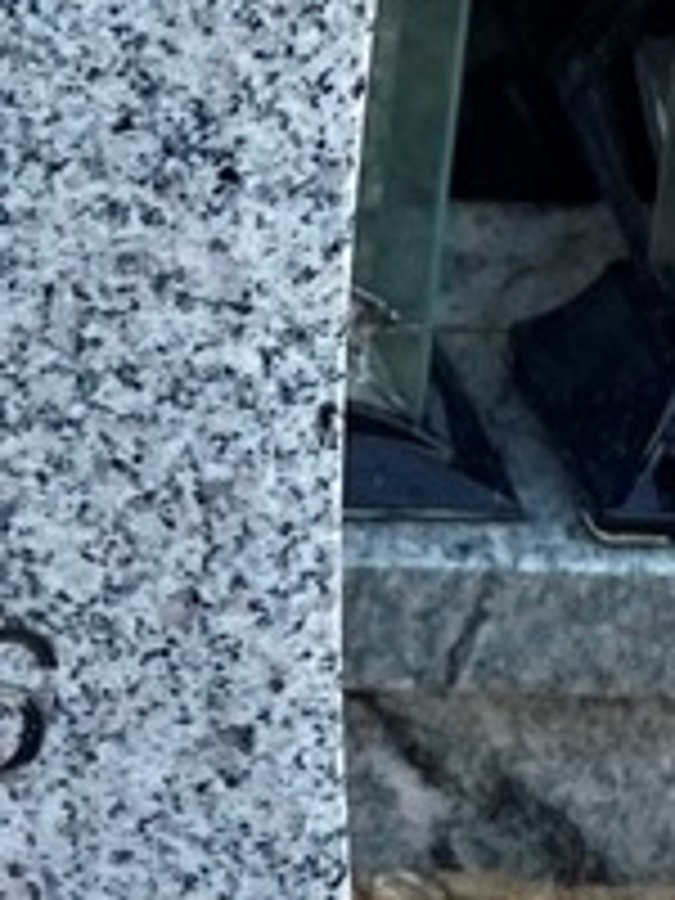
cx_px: -1271
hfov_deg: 8.2
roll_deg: +5.1
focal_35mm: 157
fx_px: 4082
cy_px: 333
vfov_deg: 12.6
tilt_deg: -22.6
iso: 32
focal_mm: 4.25
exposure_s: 1/871
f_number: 1.8
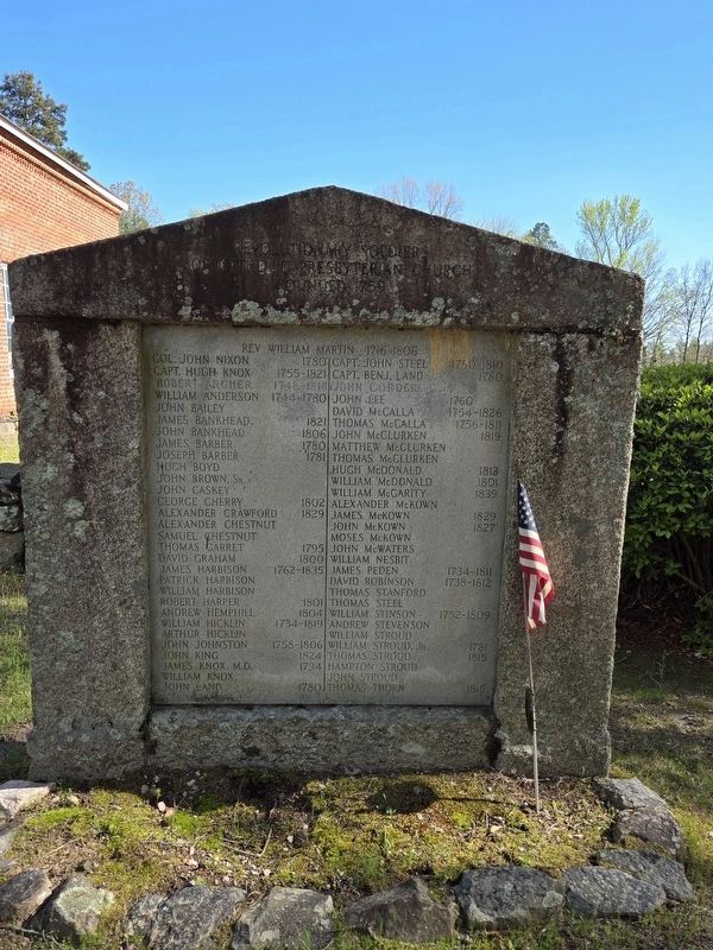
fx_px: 632
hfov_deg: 58.9
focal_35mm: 23
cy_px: 475
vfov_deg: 73.9
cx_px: 356
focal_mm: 5.4
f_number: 1.8
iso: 25
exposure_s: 1/625
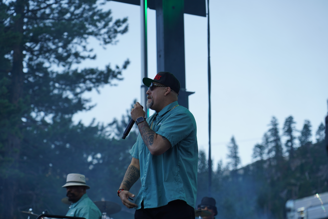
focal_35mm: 105
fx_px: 957
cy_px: 110
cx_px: 164
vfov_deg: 13.0
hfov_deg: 19.5
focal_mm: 105
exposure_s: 1/160
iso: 100
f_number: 4.5
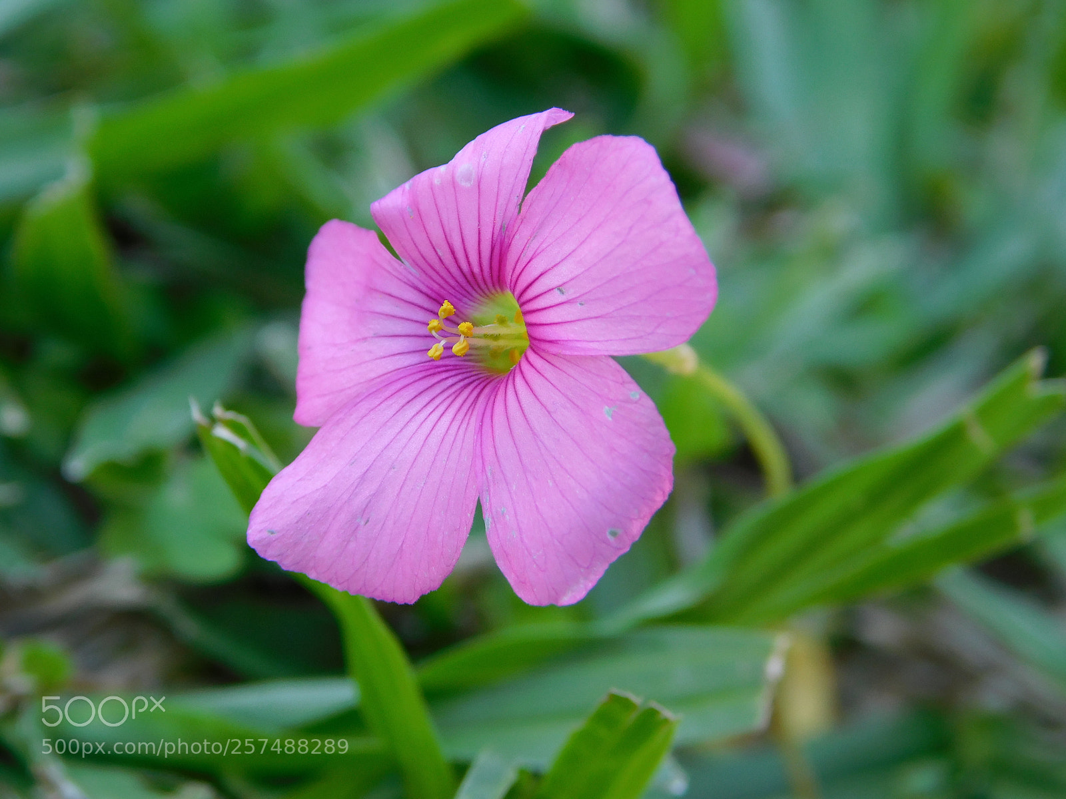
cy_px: 400
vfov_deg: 14.9
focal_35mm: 99
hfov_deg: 19.8
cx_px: 533
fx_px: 3049
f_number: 4.6
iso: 125
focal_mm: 17.6
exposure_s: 1/60
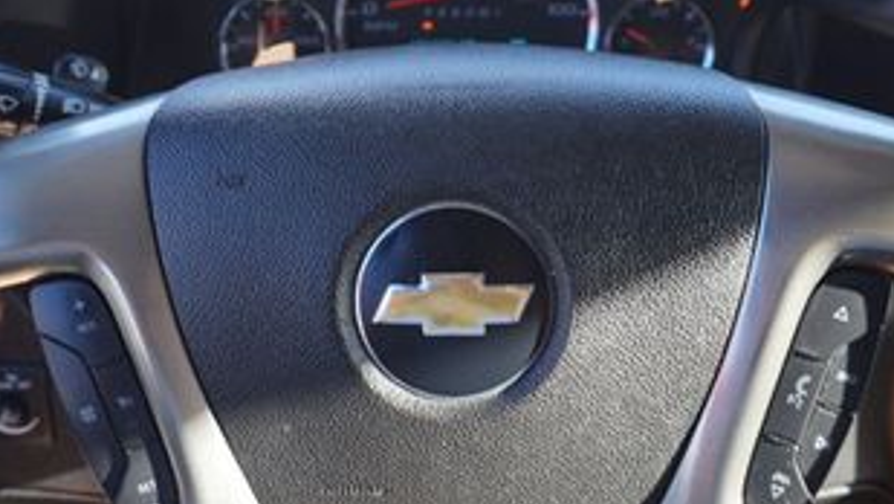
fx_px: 1233
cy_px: 220
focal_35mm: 52
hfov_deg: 39.9
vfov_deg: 23.1
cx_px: 437
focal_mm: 16
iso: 200
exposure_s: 1/60
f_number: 4
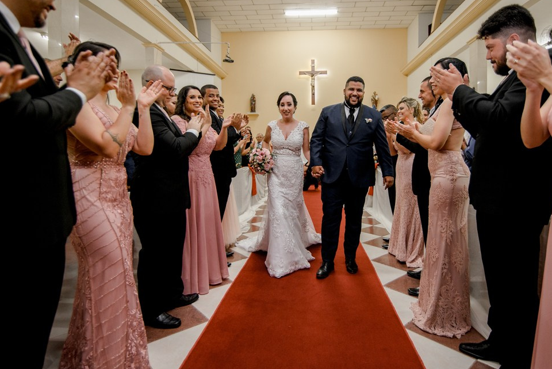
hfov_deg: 83.8
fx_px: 307
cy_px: 160
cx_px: 296
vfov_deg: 61.8
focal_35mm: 20
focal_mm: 16
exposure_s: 1/100
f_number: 2.8
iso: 1250
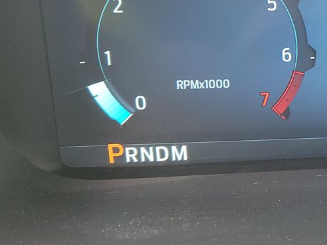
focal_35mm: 78
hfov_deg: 22.1
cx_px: 443
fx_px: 737
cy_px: 14
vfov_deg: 18.5
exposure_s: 1/59
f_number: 1.8
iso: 211
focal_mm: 6.7
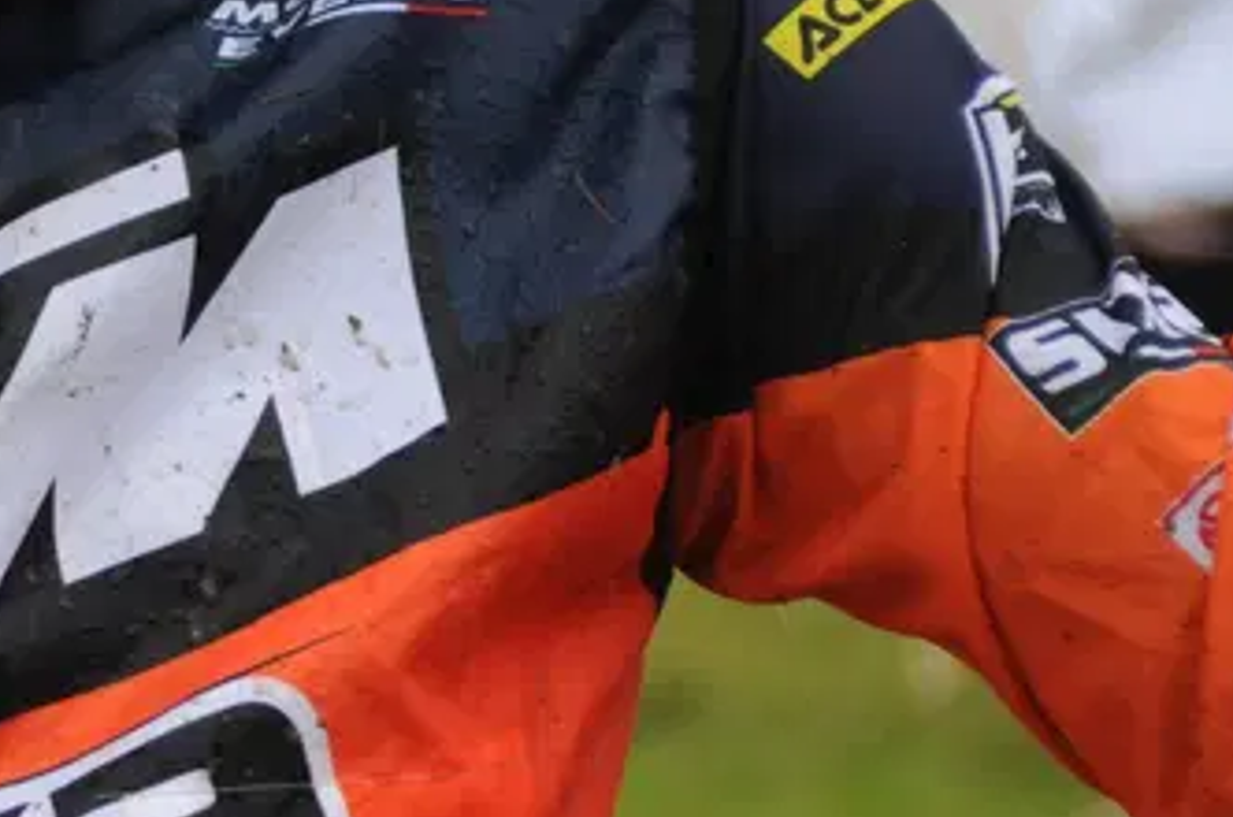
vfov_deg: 2.3
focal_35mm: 608
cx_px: -862
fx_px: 20784
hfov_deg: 3.4
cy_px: -139
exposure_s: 1/800
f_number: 5.3
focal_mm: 112
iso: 800
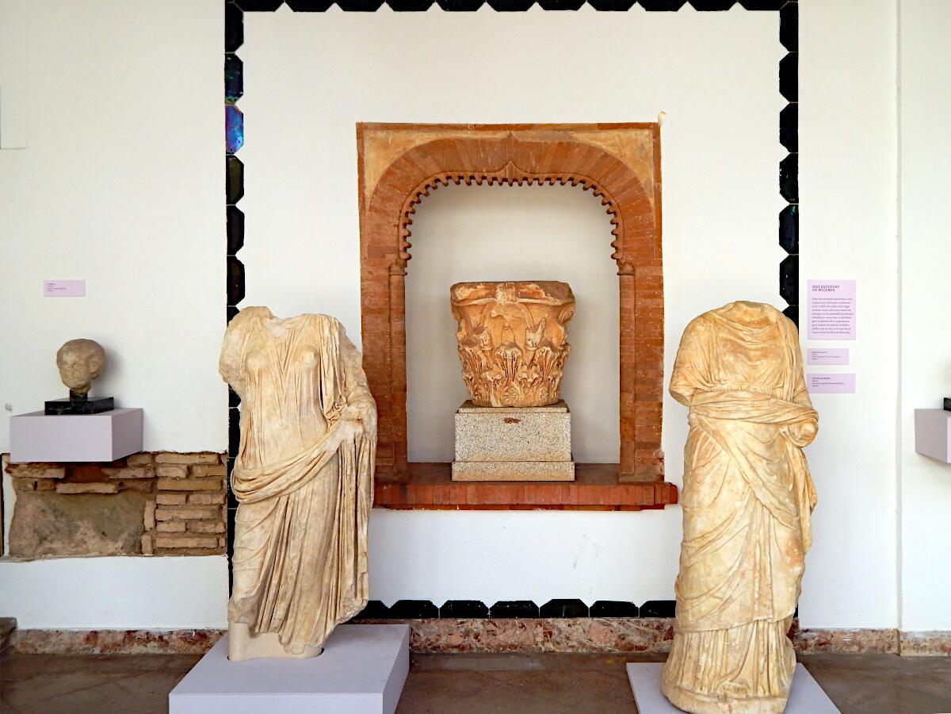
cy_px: 357
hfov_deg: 52.6
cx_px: 476
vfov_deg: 40.7
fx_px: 962
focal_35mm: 35
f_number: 3.3
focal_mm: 6.1
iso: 125
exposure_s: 1/250
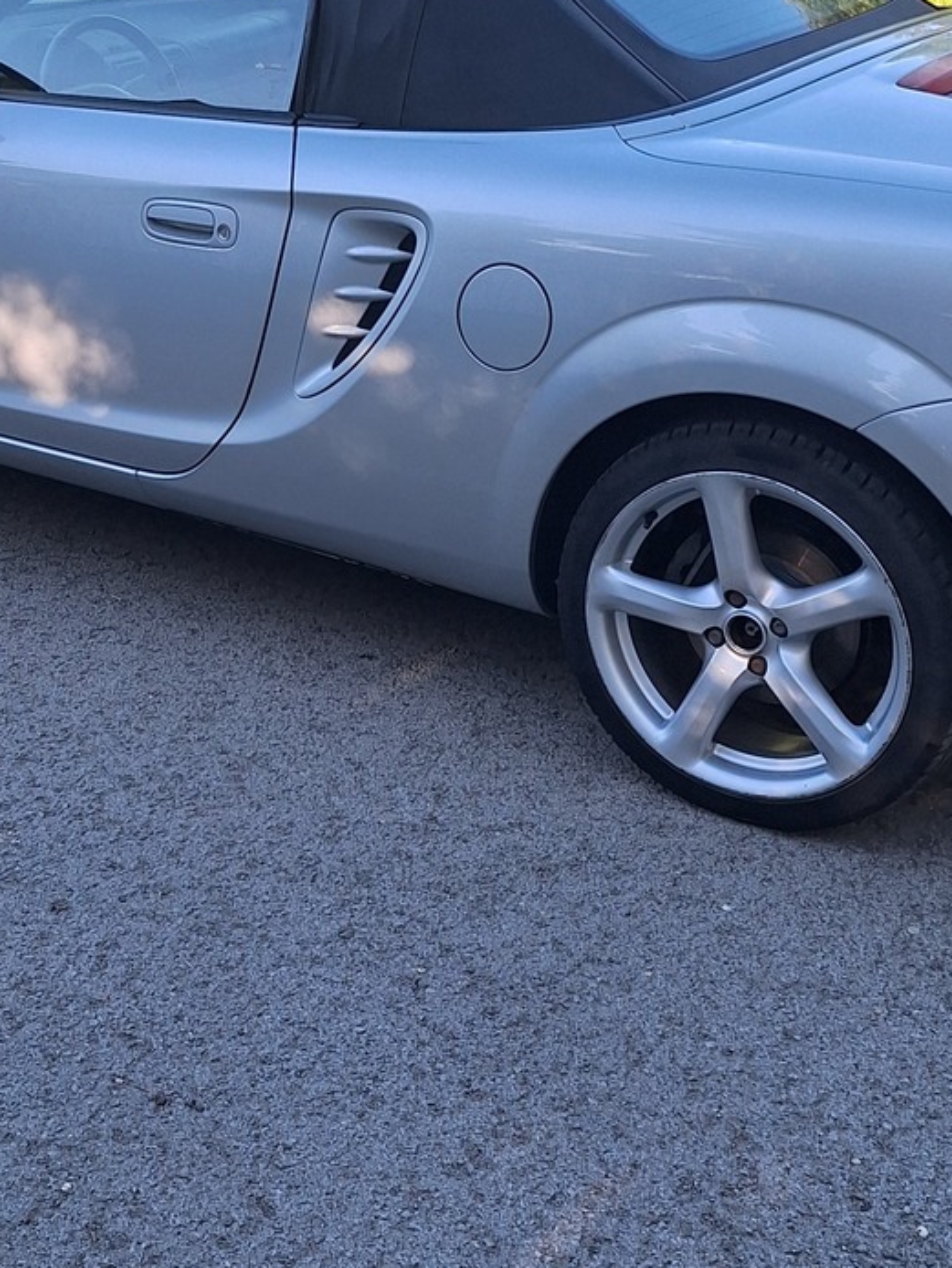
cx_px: 312
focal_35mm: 53
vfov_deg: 36.0
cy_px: 502
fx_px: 1942
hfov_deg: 27.4
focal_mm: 5.54
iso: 40
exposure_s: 1/492
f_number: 1.8
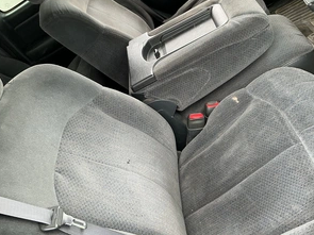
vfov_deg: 37.7
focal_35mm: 38
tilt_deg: -31.2
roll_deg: +39.3
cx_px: 163
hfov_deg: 49.0
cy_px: 105
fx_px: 345
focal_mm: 3
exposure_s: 1/66
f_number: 1.8
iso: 64
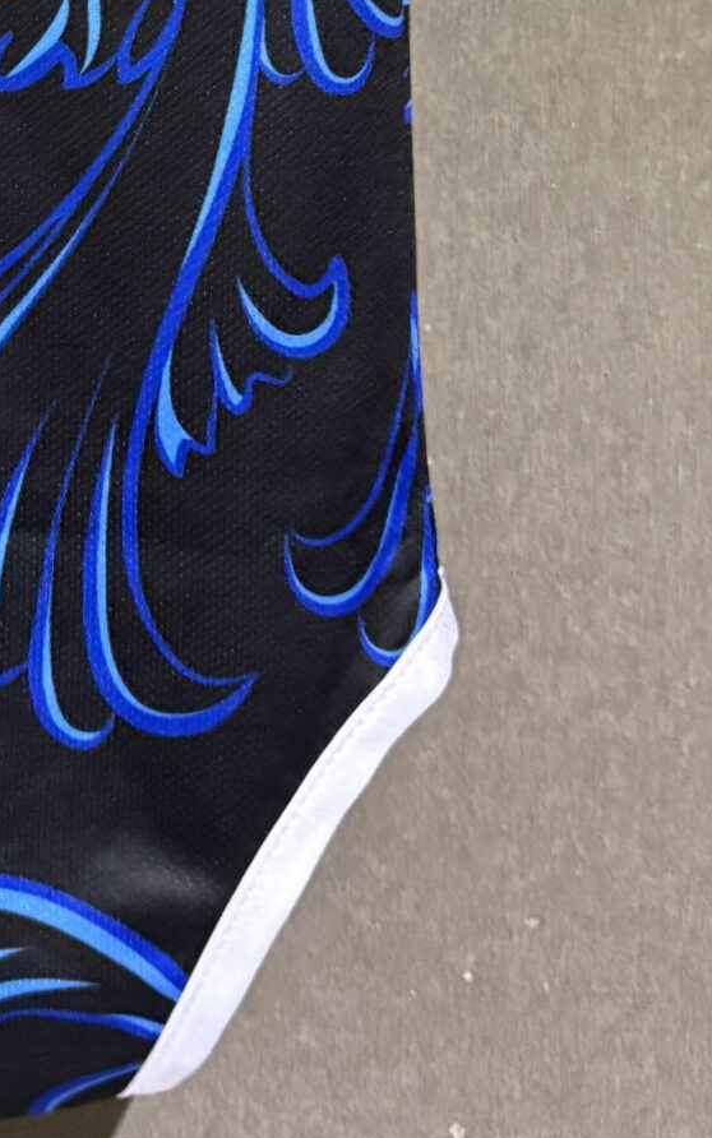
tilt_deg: +0.7
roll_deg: -0.2
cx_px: -246
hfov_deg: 16.7
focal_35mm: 73
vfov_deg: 26.9
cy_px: 51
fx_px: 2265
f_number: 1.78
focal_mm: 6.76
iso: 1000
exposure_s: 1/40
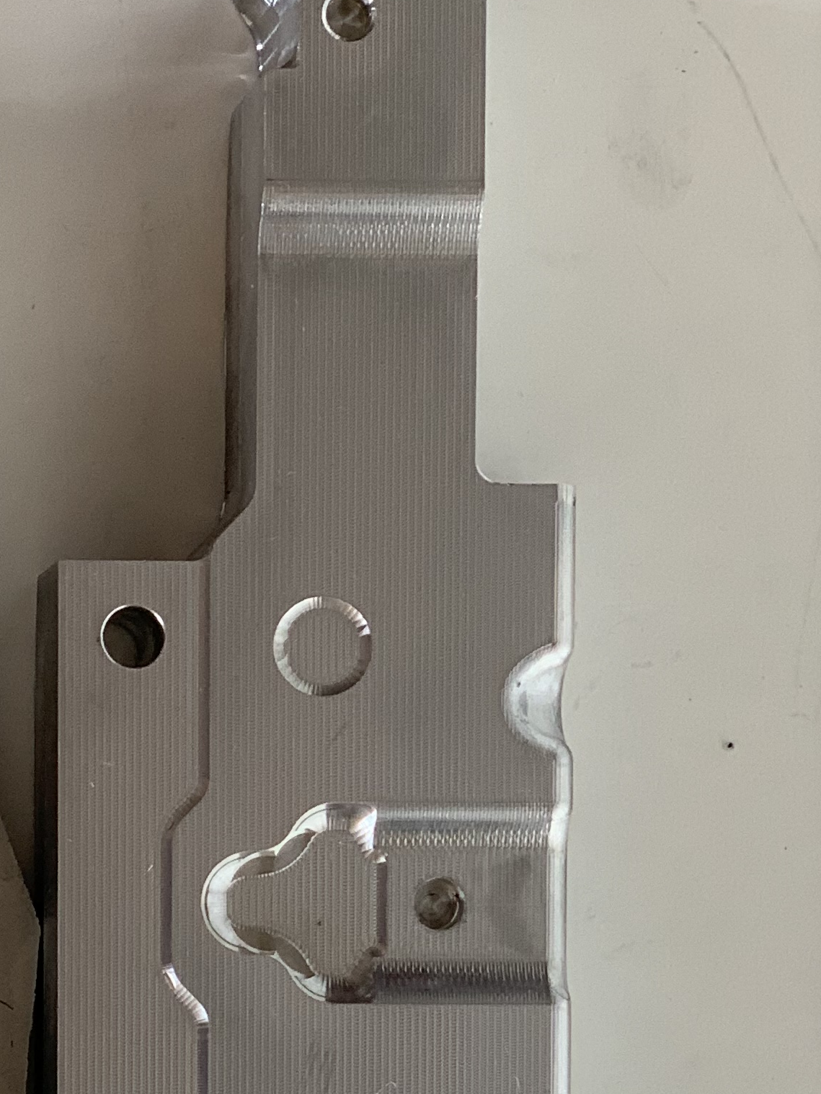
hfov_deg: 10.5
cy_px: 1108
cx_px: -263
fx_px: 4365
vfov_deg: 14.1
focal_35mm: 138
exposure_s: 1/122
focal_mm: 6
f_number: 2.4
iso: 64
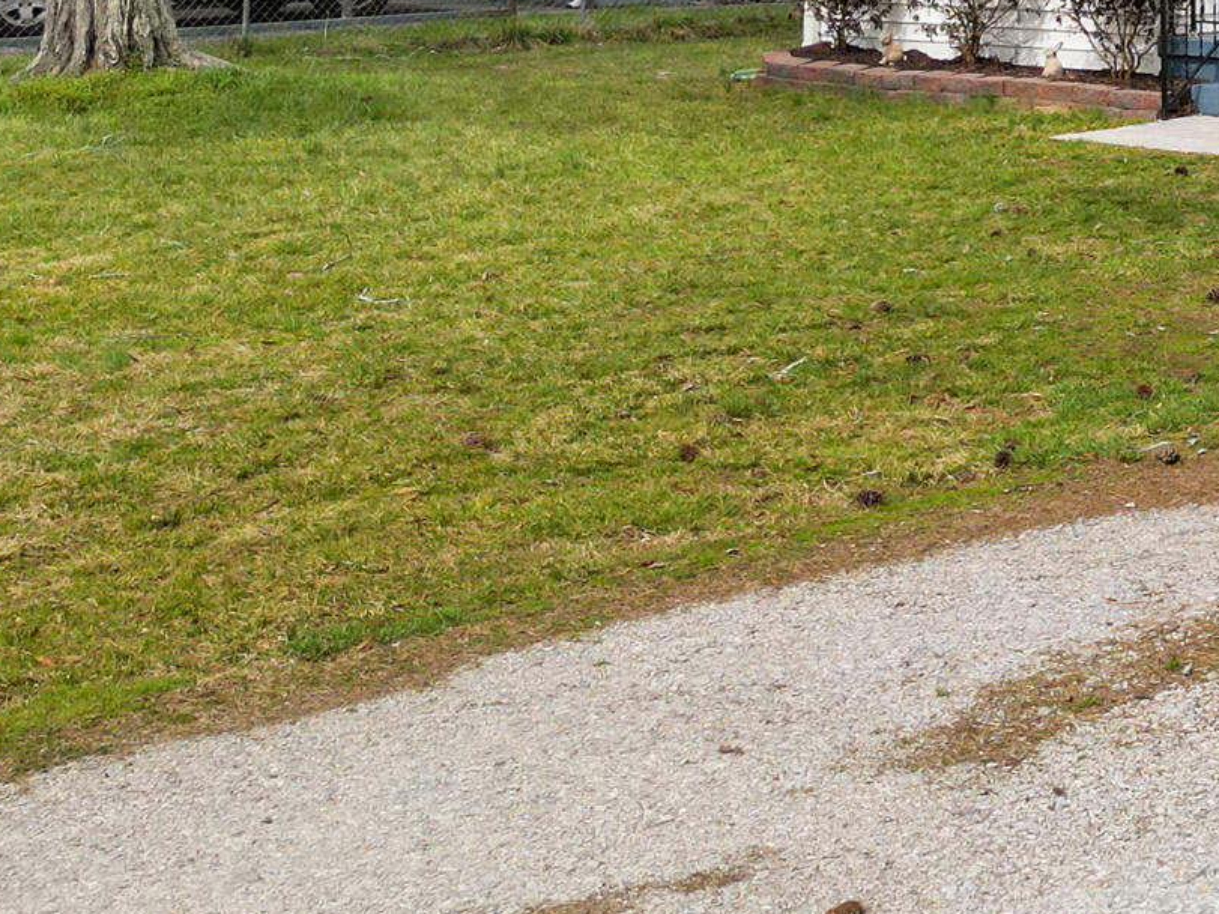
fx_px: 2606
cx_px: 1593
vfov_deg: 18.4
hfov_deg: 23.3
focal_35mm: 74
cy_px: -303
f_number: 1.7
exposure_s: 1/40
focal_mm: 6.72
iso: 130
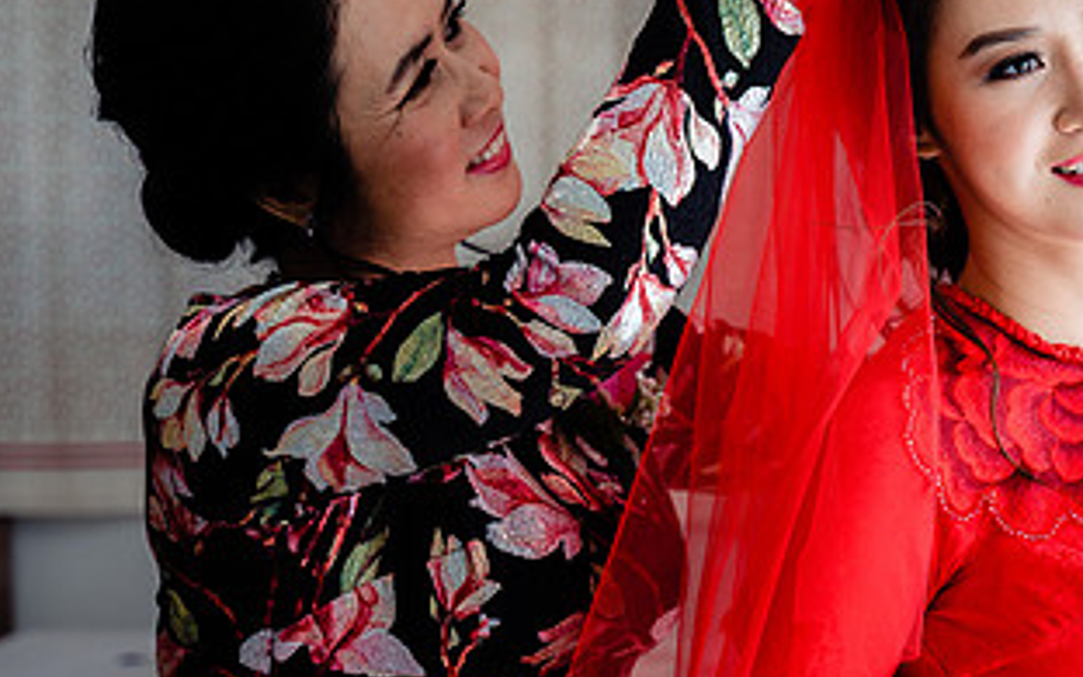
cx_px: 791
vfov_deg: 12.3
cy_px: 370
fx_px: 3129
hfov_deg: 19.5
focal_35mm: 106
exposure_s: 1/200
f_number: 3.5
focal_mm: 56
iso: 250
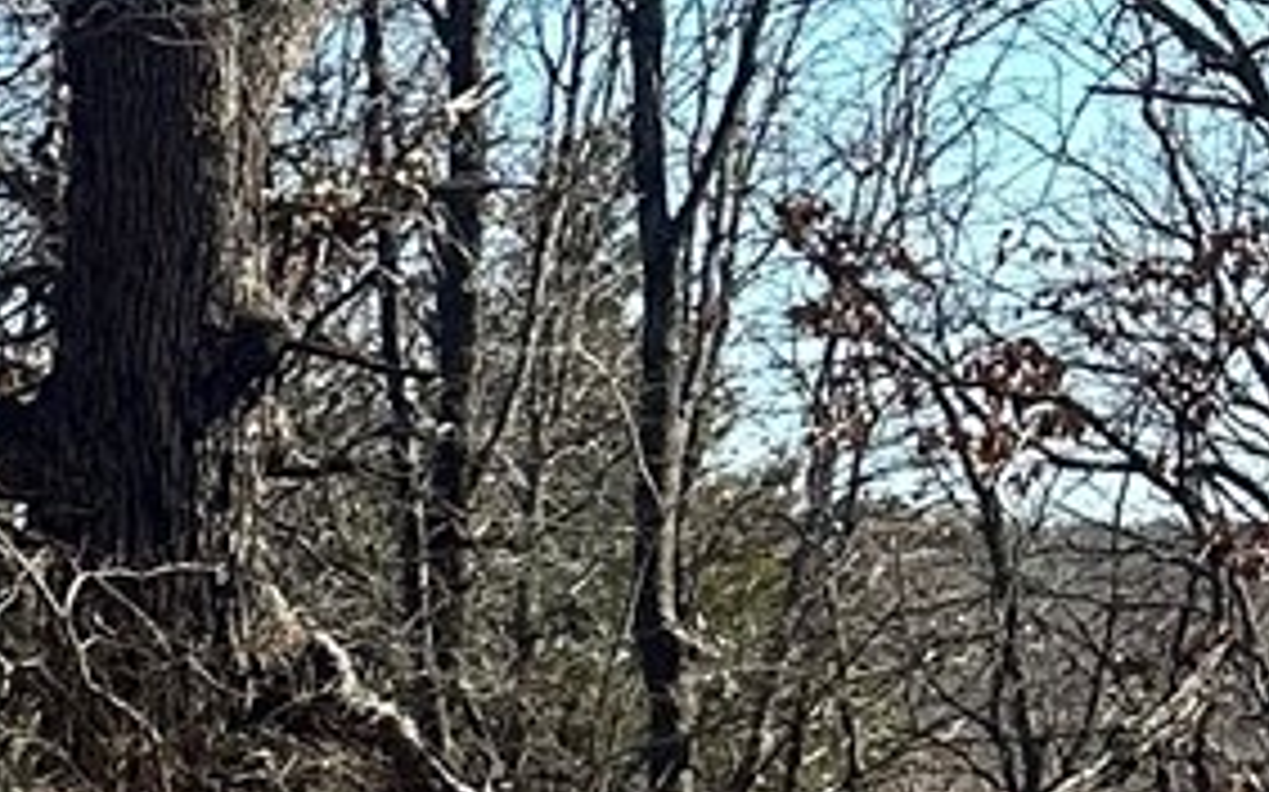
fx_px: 5981
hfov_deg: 10.9
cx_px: -1354
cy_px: 1868
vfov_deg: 7.1
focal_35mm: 173
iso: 80
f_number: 1.78
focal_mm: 6.86
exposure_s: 1/2203
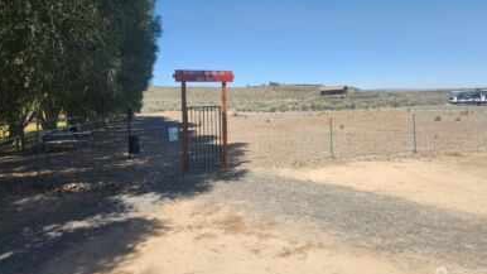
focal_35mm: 26
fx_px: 336
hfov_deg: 71.9
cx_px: 245
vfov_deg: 43.9
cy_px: 98
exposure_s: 1/1011
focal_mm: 5.4
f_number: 1.8
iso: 20
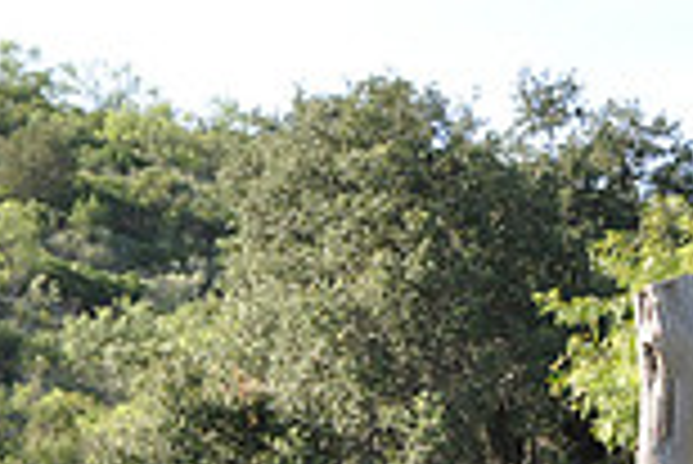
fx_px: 2503
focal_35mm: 130
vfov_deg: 10.2
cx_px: 140
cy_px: 719
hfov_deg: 15.7
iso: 200
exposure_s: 1/200
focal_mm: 23
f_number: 7.1
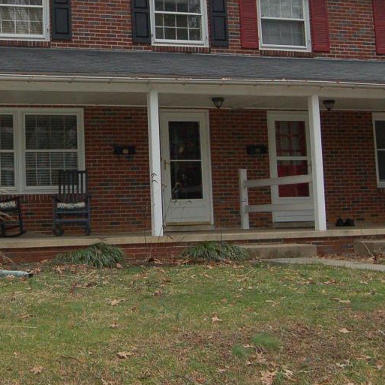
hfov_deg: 24.2
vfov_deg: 24.8
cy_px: 102
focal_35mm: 69
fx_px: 868
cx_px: 31
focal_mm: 24
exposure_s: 1/320
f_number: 6.3
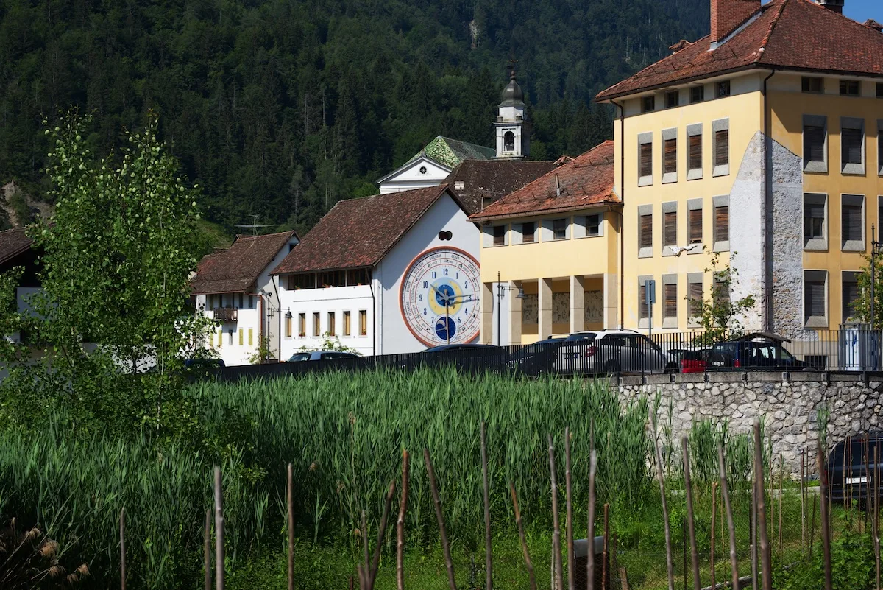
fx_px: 2086
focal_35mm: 85
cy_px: 295
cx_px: 442
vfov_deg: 16.1
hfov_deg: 23.9
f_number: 9
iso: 64
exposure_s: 1/160
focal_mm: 85
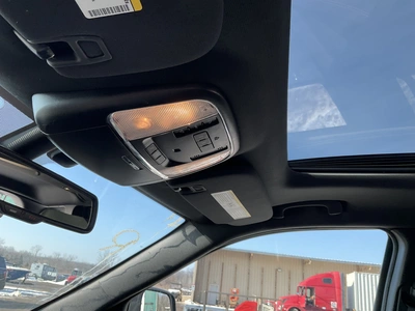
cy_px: 156
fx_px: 348
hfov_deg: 61.7
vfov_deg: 48.2
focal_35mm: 29
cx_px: 208
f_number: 1.8
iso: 25
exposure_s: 1/264
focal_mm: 3
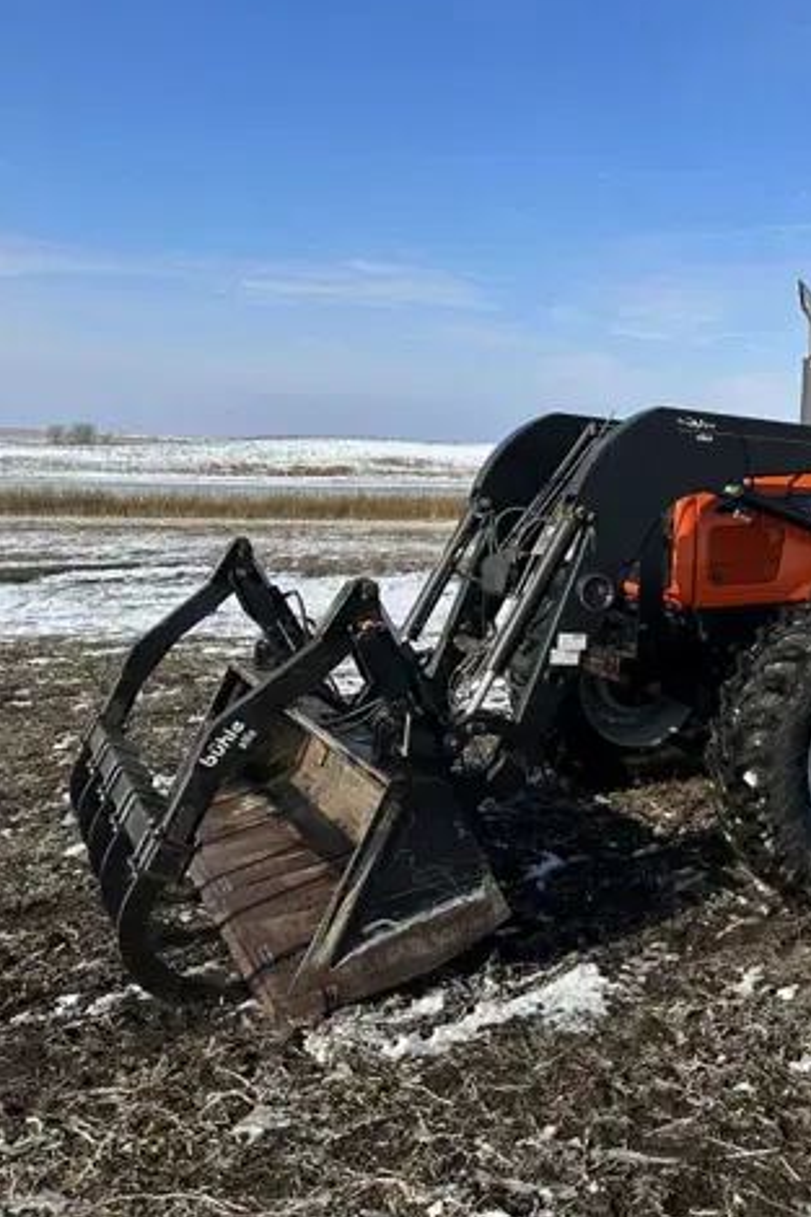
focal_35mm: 34
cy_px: 601
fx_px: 1150
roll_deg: -1.2
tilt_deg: -7.7
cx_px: 744
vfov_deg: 55.8
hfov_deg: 36.2
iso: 80
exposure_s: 1/5263
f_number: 1.78
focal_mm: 6.86
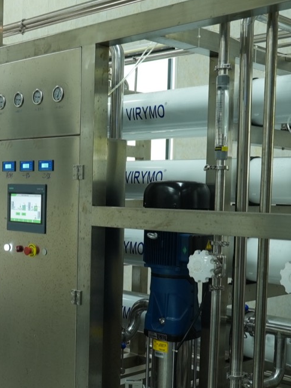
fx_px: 639
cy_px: 240
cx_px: 89
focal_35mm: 57
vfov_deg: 33.6
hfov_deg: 25.5
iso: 800
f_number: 5
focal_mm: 24
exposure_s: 1/25
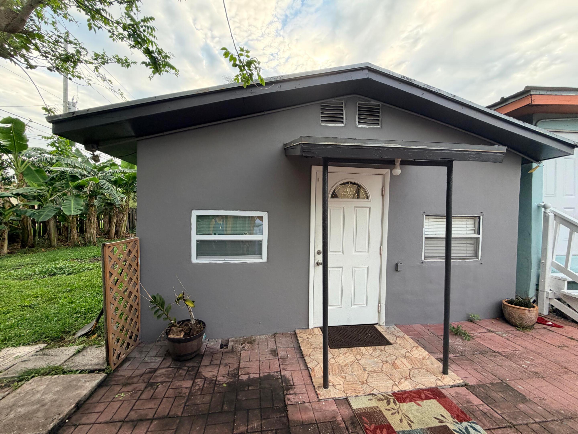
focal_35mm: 14
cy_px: 217
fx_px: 234
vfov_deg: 85.7
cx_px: 289
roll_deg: -2.2
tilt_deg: -2.8
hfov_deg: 102.1
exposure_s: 1/121
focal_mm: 2.22
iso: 64
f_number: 2.2
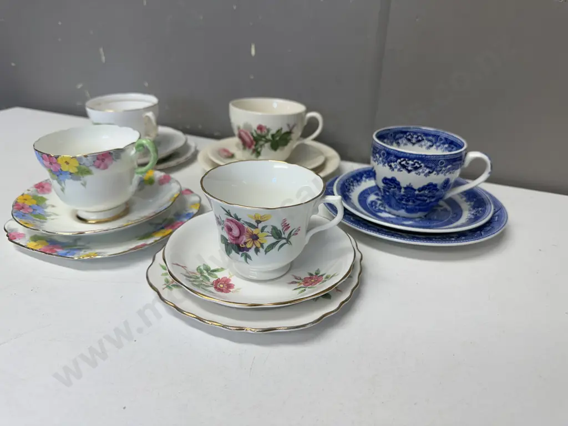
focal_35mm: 24
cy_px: 213
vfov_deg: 56.8
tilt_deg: -26.8
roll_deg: -2.1
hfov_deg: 71.6
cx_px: 284
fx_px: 394
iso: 80
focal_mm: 6.86
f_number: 1.78
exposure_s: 1/100
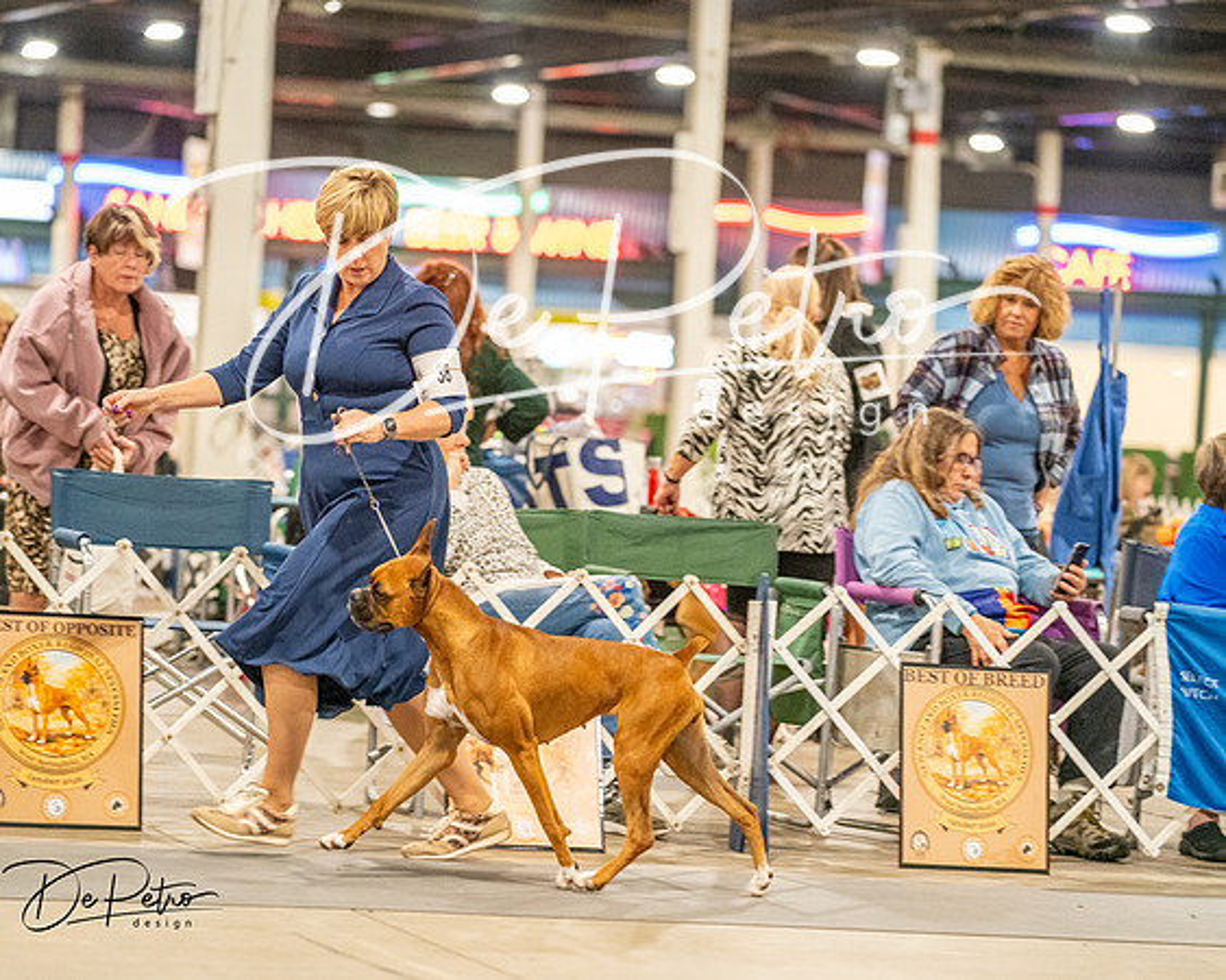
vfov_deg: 10.5
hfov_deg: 13.1
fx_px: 5351
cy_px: 490
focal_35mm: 148
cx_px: 613
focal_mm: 131
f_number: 3.2
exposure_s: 1/250
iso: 6400
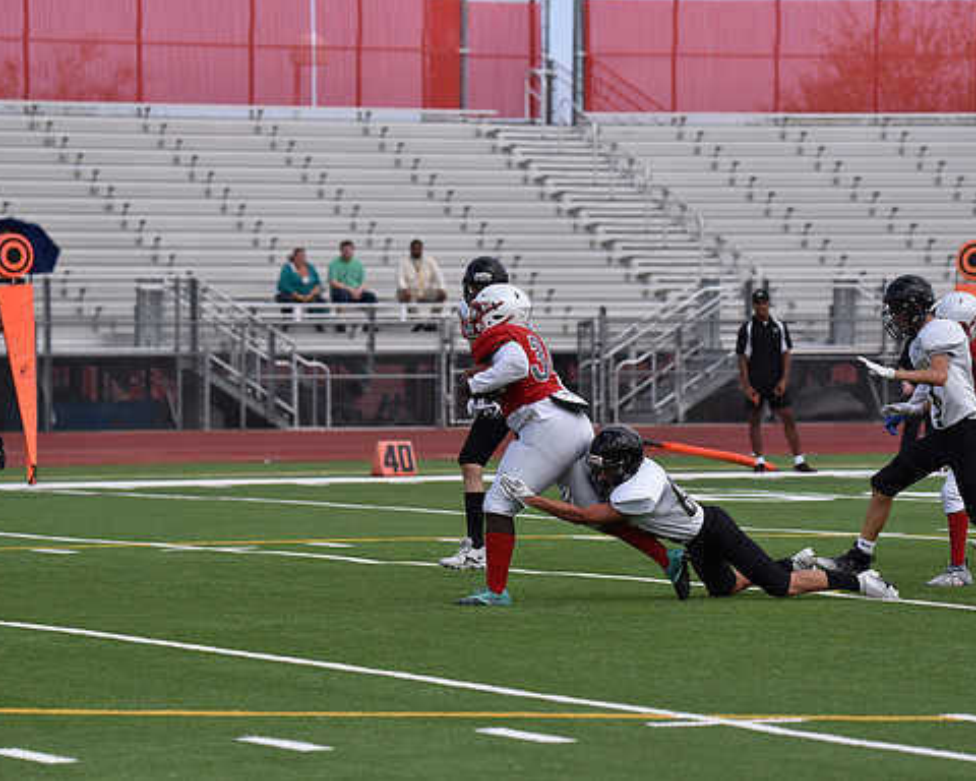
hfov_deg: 8.5
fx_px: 6557
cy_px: 389
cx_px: 561
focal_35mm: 227
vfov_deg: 6.8
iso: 800
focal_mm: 200
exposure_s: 1/4000
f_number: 5.6
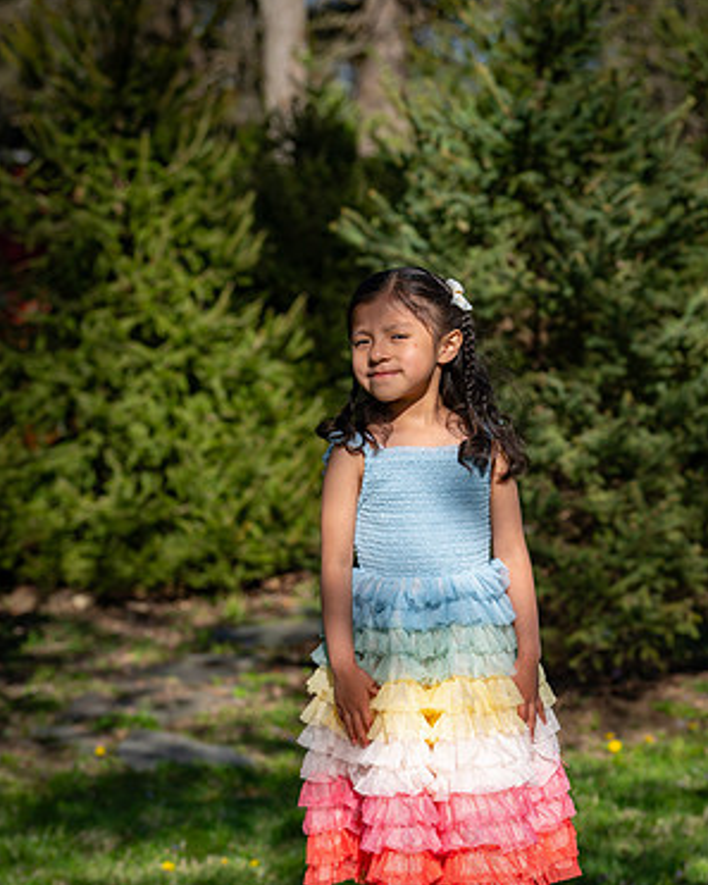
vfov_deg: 17.8
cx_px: 354
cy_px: 522
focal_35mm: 108
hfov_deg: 14.3
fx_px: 2828
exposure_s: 1/3200
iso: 400
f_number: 5
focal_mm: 95
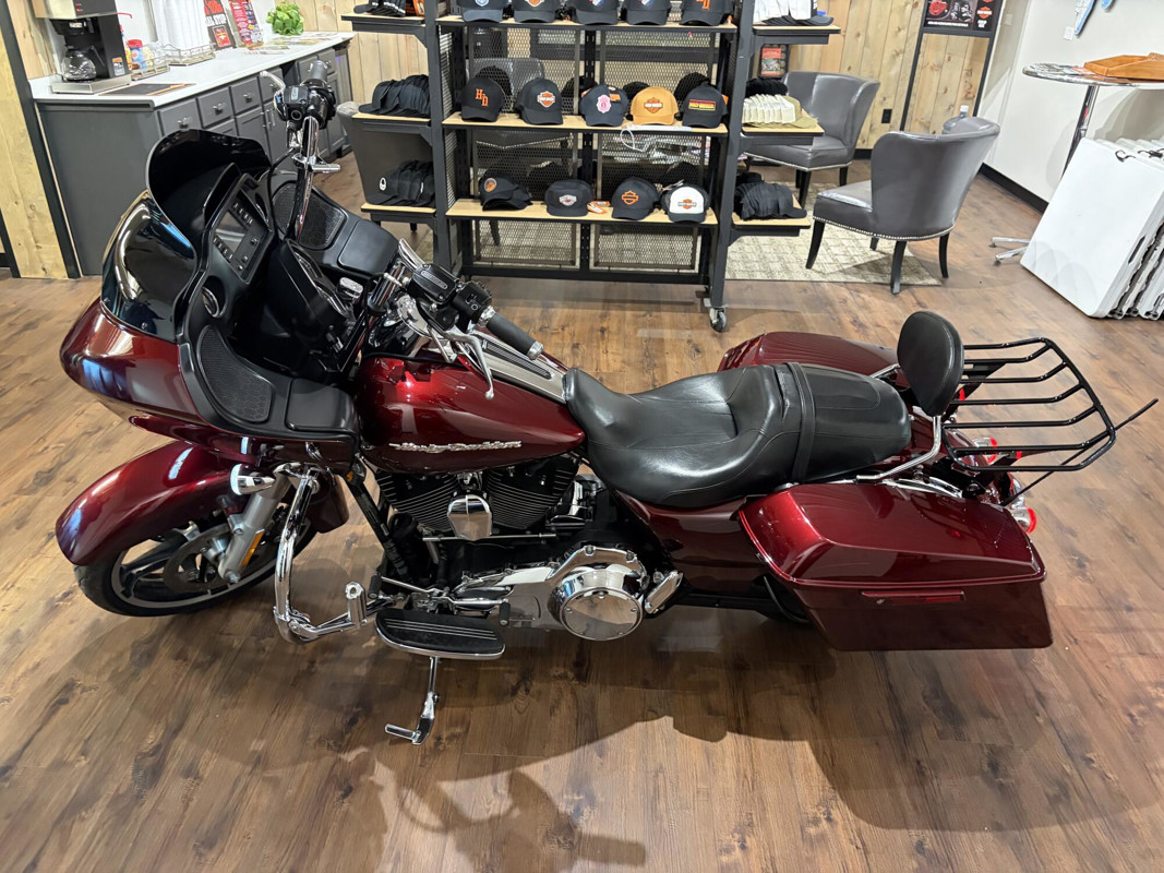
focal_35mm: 26
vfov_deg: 53.1
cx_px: 582
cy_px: 436
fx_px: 874
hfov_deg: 67.3
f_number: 1.6
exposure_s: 1/30
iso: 500
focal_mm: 5.96
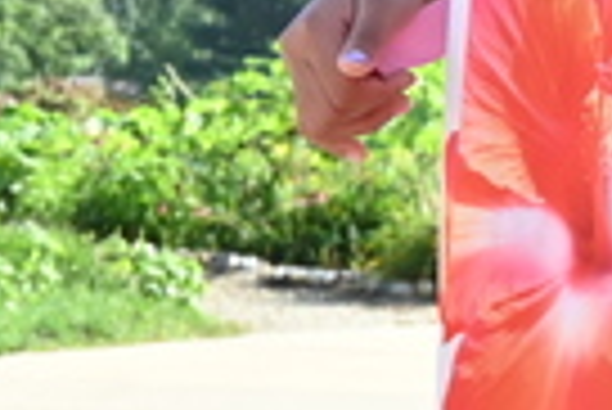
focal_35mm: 293
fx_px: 4986
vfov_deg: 4.7
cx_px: -1462
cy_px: 11
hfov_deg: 6.2
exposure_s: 1/320
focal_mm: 39
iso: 800
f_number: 10
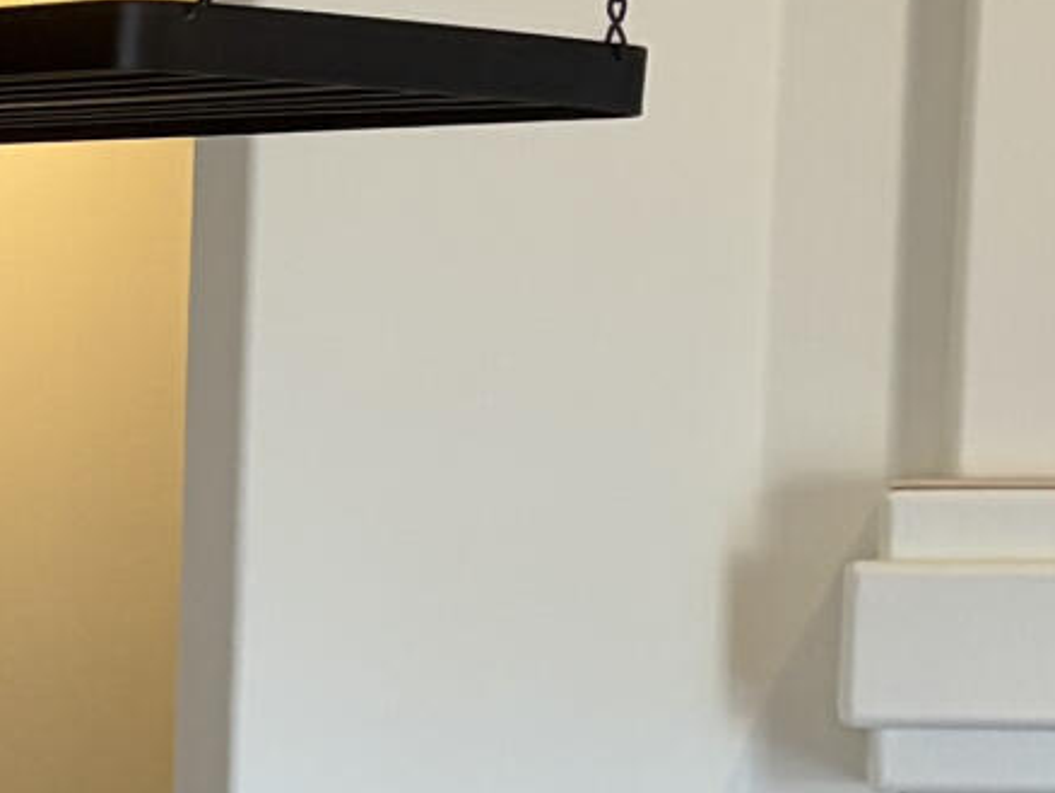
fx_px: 5428
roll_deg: +1.8
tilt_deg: -8.1
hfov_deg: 10.2
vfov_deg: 8.2
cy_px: 1193
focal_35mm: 178
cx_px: -1132
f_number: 1.6
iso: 80
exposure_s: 1/120
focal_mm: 5.96
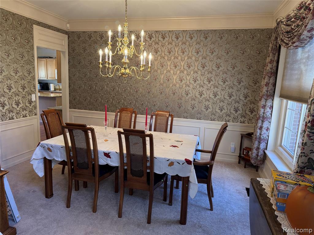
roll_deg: -1.9
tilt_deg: -8.8
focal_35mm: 24
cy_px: 118
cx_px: 157
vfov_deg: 56.8
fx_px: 218
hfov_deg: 71.6
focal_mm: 6.76
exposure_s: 1/120
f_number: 1.78
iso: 320
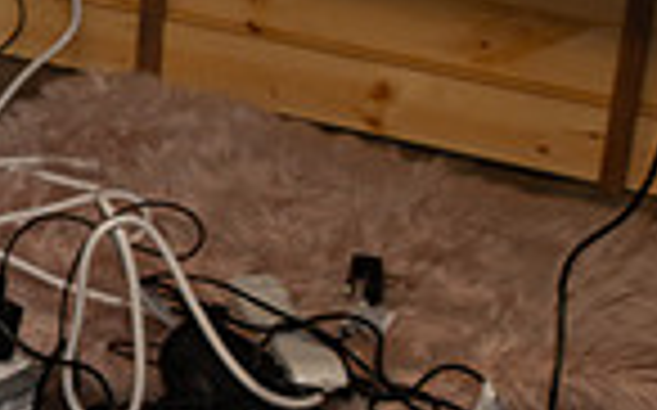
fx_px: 2755
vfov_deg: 8.5
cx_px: -590
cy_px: 32
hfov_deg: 12.3
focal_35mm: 154
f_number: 5
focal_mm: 38
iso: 400
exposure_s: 1/200
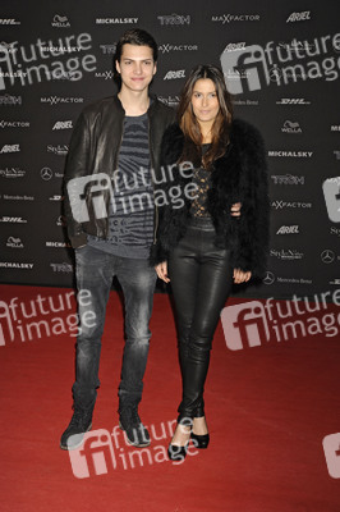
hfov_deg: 25.9
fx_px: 738
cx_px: 170
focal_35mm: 52
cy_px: 256
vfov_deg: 38.2
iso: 800
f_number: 7.1
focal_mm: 52
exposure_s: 1/250
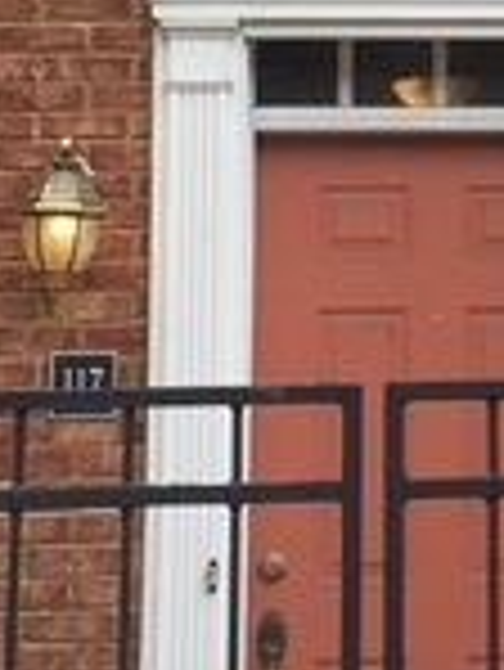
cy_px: -56
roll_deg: +1.3
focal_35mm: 130
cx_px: 603
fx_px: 2520
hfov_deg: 11.2
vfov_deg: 14.8
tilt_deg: +12.5
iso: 32
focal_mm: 4.15
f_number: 2.2
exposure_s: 1/694
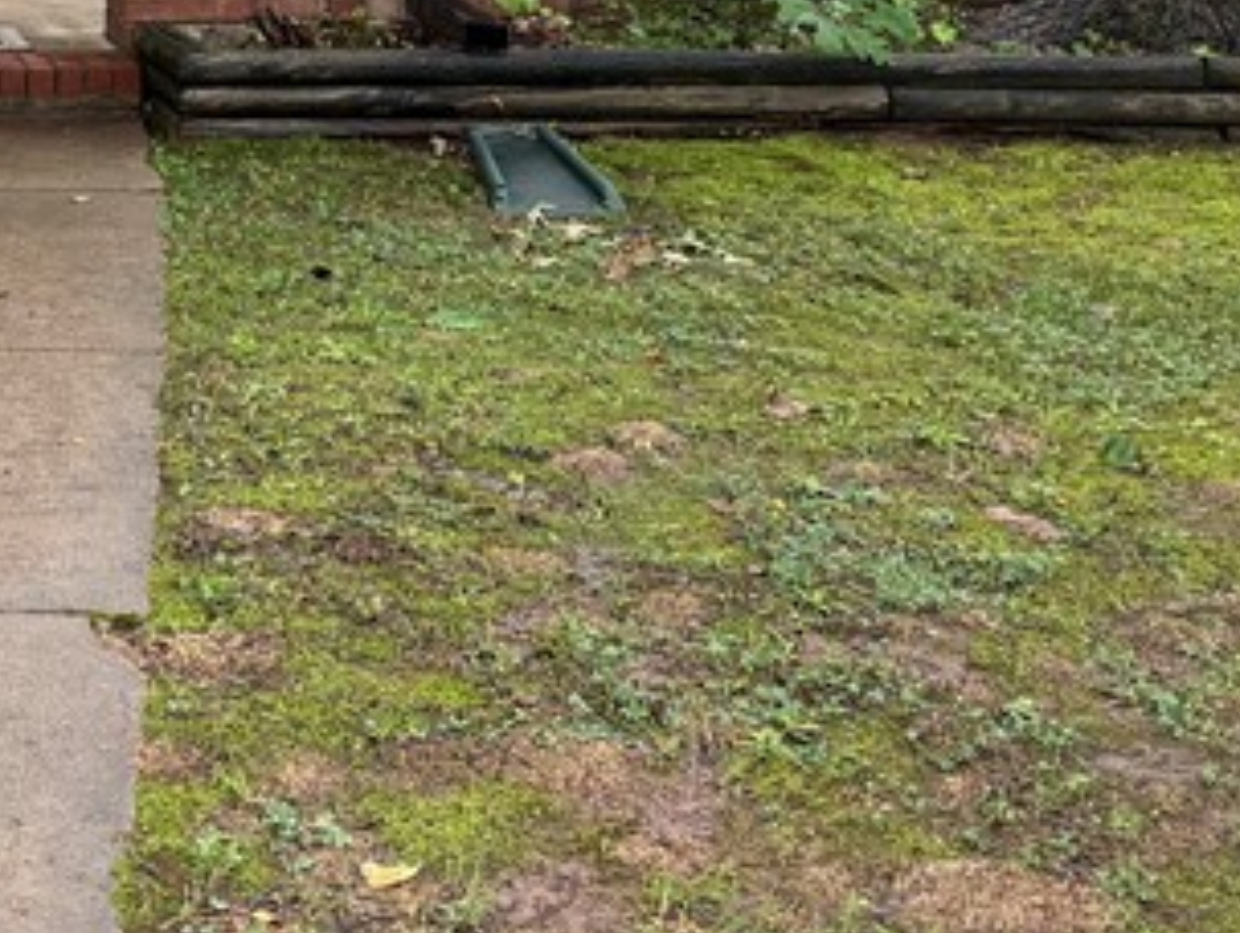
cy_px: -221
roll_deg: -0.5
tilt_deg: -2.9
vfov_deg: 17.3
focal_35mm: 81
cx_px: 90
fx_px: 2905
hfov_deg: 23.4
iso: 100
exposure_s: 1/314
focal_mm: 6.76
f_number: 1.78
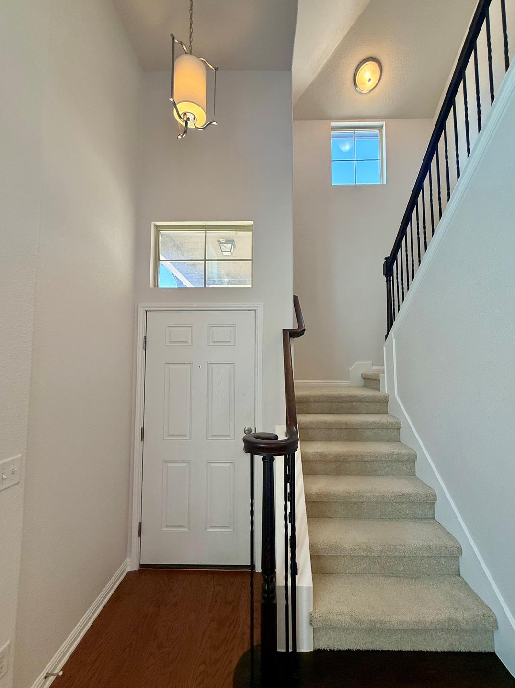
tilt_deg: +3.4
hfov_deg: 81.7
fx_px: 298
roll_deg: -0.6
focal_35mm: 15
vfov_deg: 98.2
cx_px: 266
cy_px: 345
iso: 160
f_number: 2.2
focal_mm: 2.22
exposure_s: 1/120
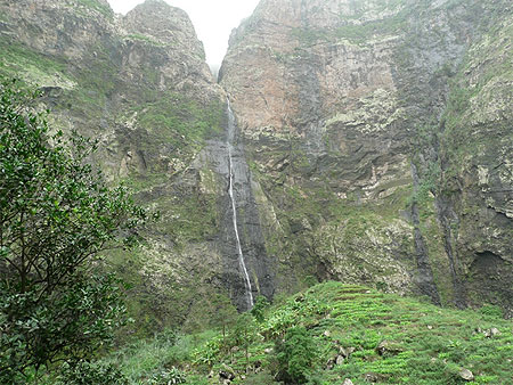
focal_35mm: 32
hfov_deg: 56.8
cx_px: 256
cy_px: 192
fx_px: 474
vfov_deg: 44.2
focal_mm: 5.2
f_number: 3.5
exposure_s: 1/80
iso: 100
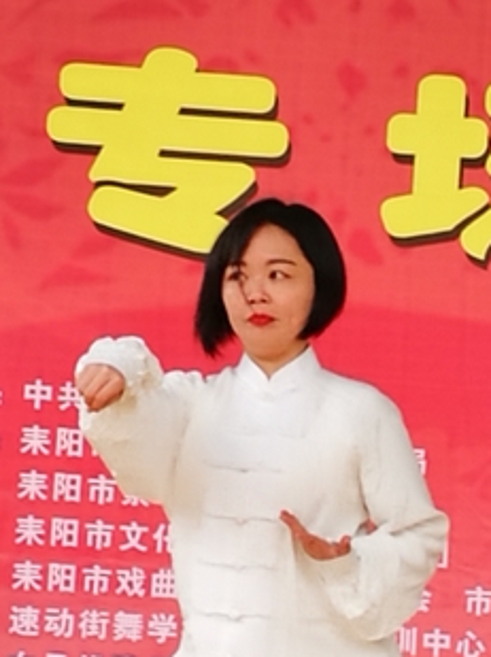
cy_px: 576
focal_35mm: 56
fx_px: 1061
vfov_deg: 32.8
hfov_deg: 25.8
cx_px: 353
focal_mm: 4.5
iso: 50
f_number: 2.2
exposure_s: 1/132
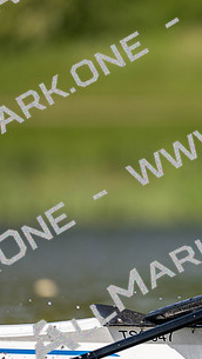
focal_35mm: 1195
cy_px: 189
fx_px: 11357
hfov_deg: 1.0
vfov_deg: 1.8
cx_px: 271
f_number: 4
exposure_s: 1/2500
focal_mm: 600
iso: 180
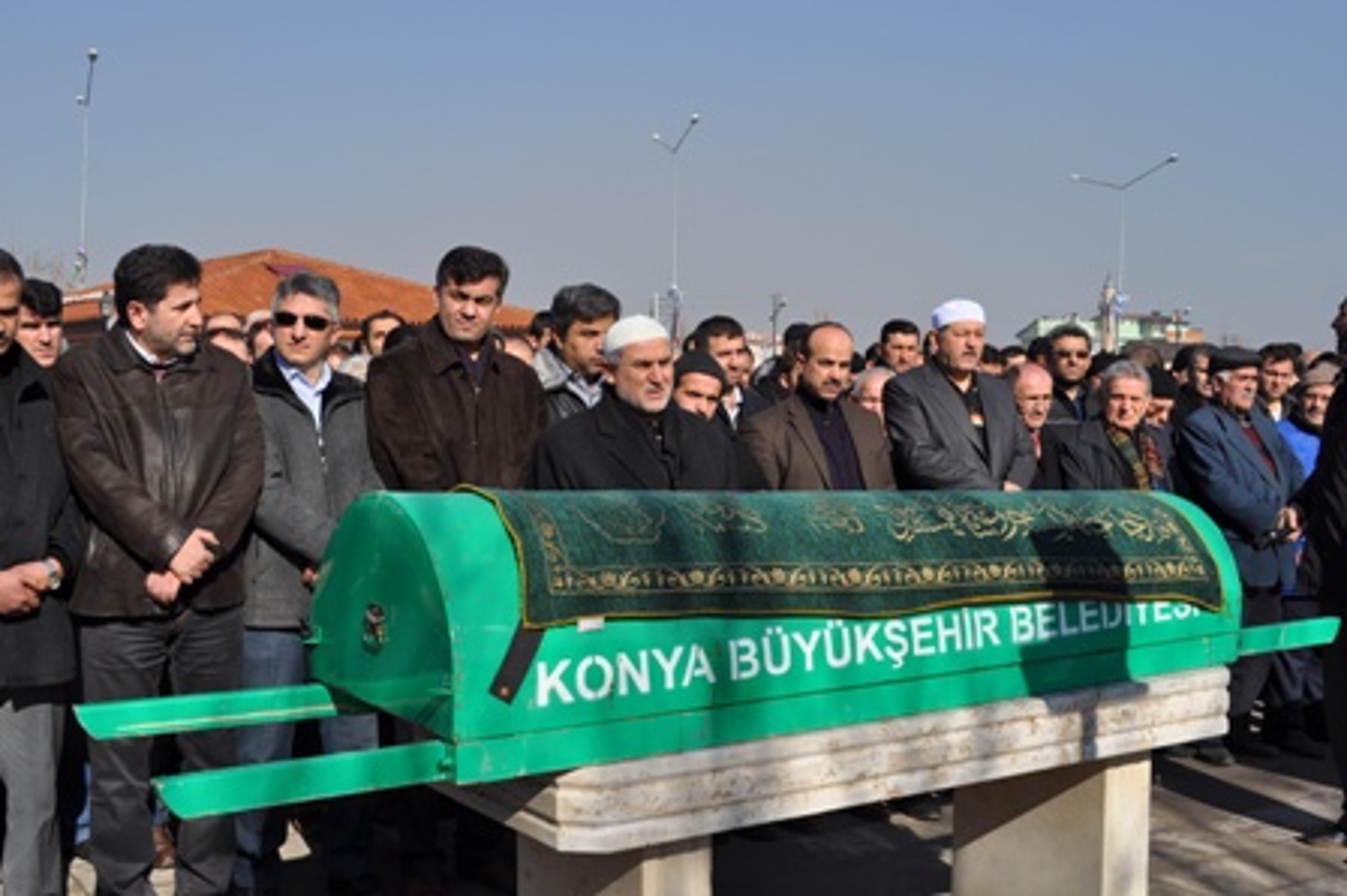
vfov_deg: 31.8
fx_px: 1570
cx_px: 674
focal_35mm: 42
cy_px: 448
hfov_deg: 46.4
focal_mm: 28
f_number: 10
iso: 200
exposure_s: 1/400
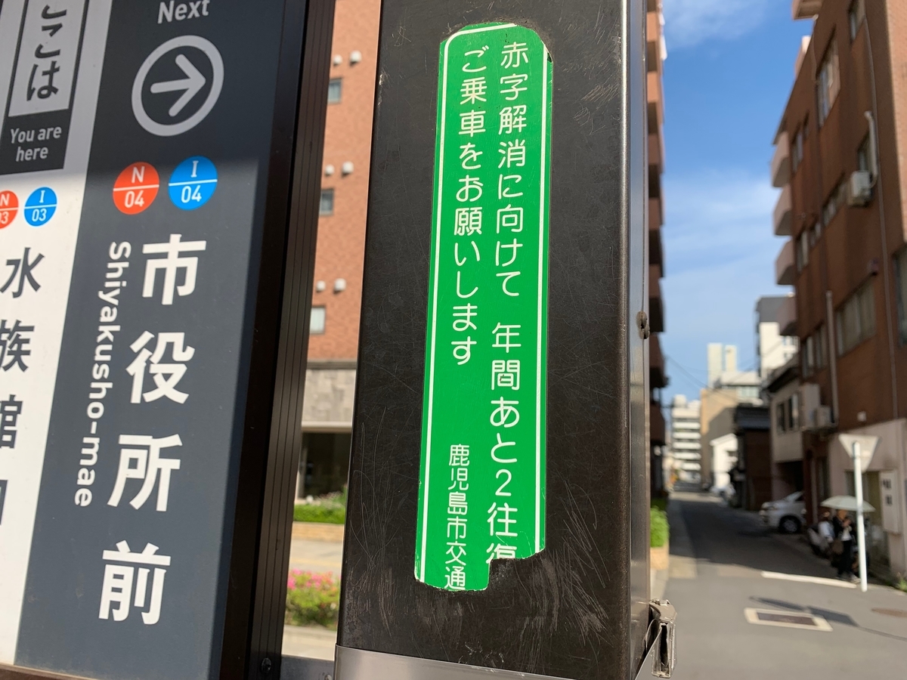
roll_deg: -2.9
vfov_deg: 53.1
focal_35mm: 26
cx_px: 454
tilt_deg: +10.1
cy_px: 340
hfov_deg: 67.3
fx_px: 681
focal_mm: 4.25
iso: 25
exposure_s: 1/1845
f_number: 1.8
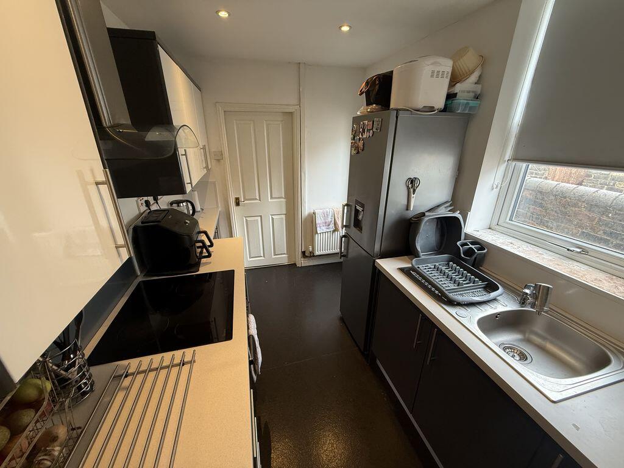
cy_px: 234
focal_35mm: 14
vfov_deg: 85.7
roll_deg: -0.6
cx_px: 312
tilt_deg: -21.0
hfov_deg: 102.1
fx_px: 252
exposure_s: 1/99
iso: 200
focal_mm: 2.22
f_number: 2.2
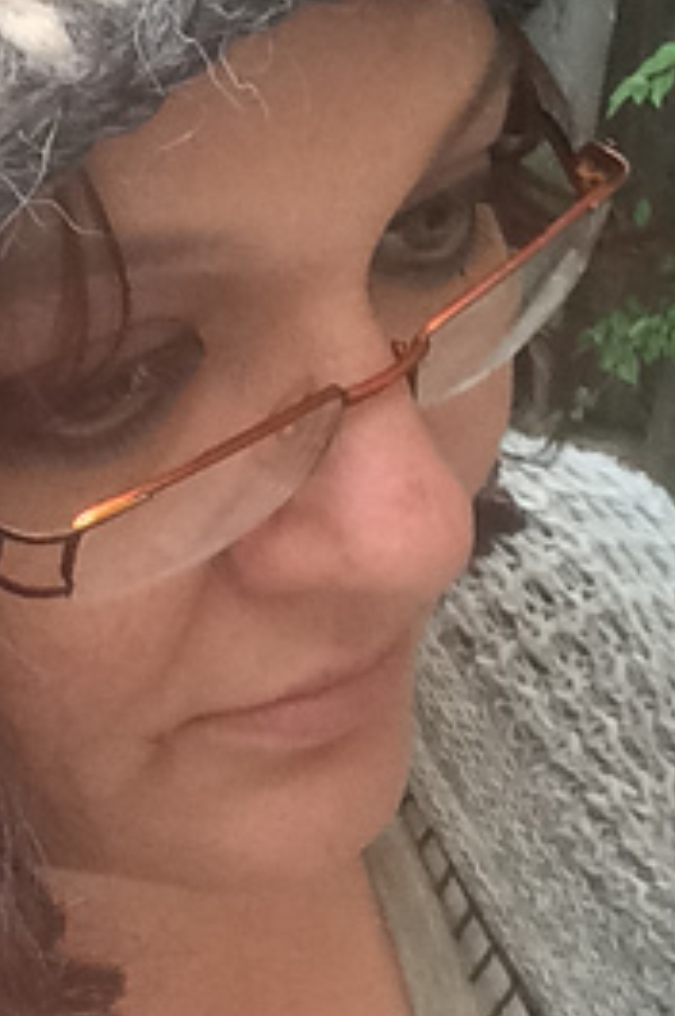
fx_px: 2199
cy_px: 383
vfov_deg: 25.9
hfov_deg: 17.2
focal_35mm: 78
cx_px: 81
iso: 160
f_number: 2.4
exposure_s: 1/30
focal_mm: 2.15
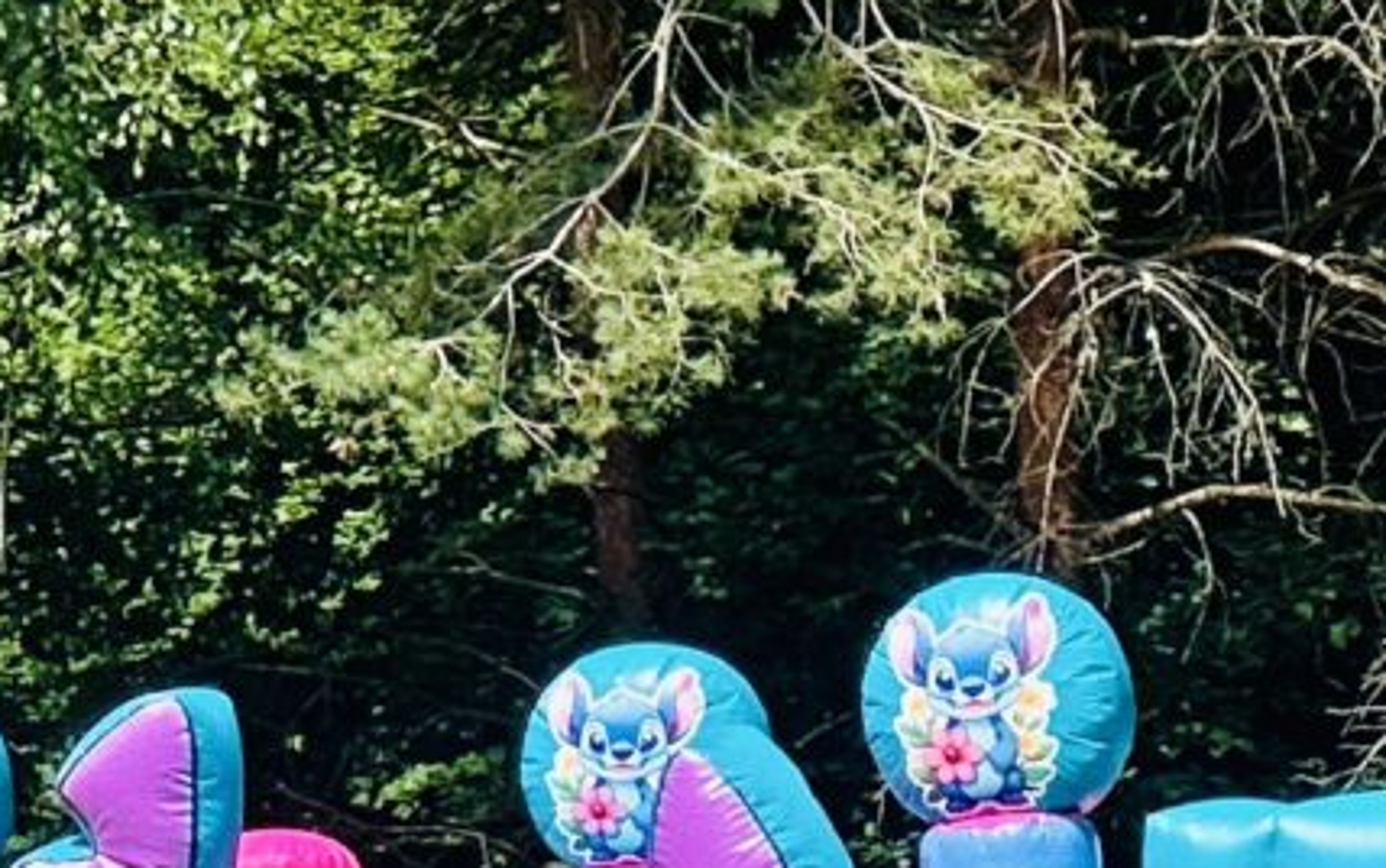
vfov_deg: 2.7
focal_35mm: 488
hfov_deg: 4.2
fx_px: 18443
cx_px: -1571
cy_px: 887
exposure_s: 1/511
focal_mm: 9
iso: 32
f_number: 2.8
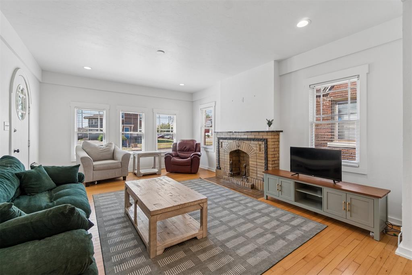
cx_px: 206
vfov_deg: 77.3
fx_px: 172
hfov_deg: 100.4
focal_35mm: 15
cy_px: 138
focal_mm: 10
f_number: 6.3
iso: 200
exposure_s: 1/125
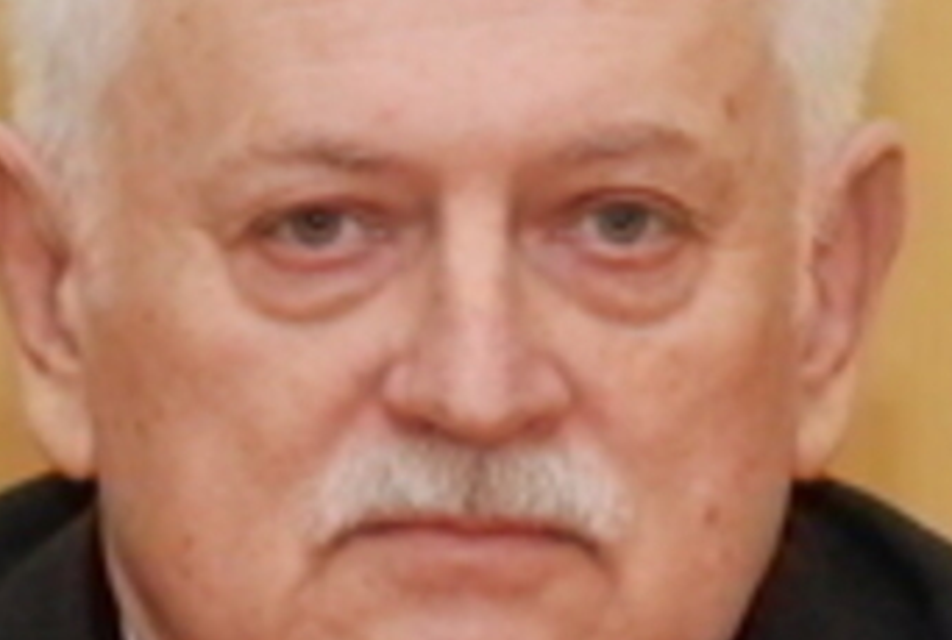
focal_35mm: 757
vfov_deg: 1.8
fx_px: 20068
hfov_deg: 2.7
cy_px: 490
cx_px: 498
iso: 1000
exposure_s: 1/90
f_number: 5.6
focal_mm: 135
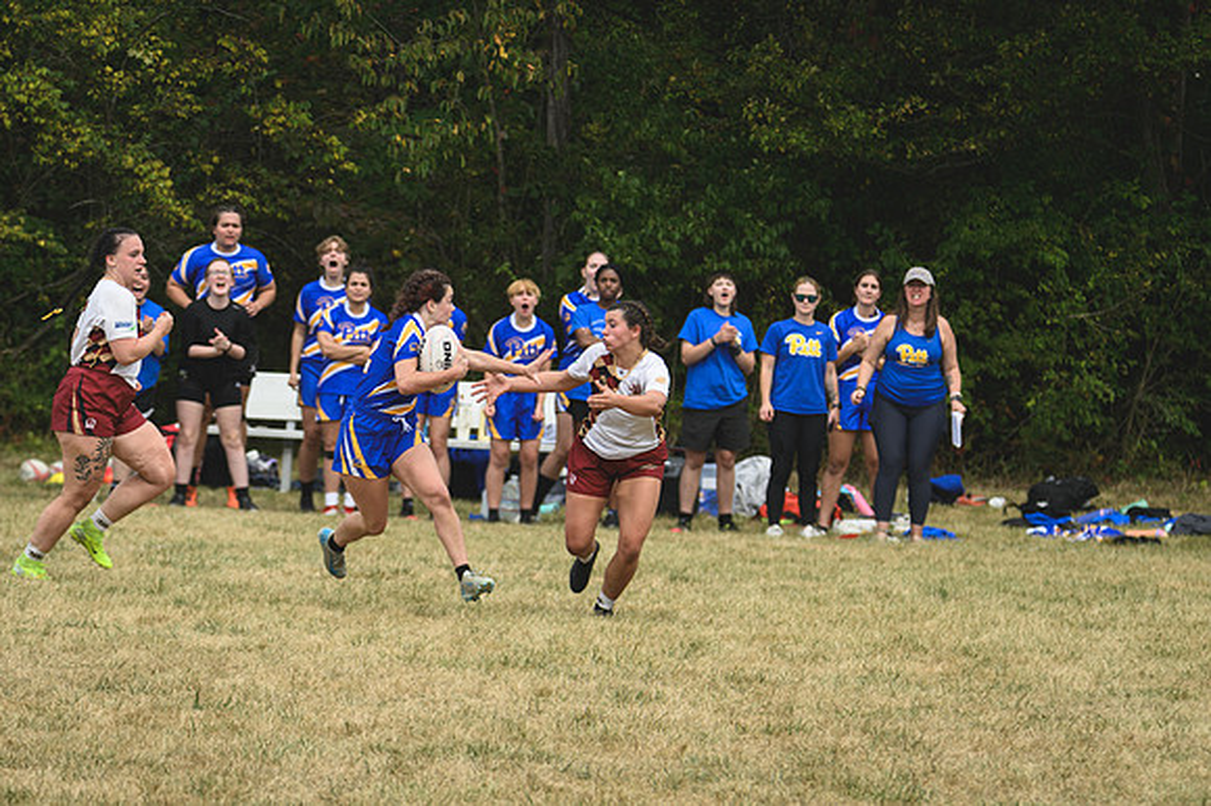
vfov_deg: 3.7
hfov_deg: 5.5
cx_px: 606
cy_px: 403
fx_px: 12607
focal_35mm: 375
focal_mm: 250
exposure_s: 1/1000
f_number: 5.6
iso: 280
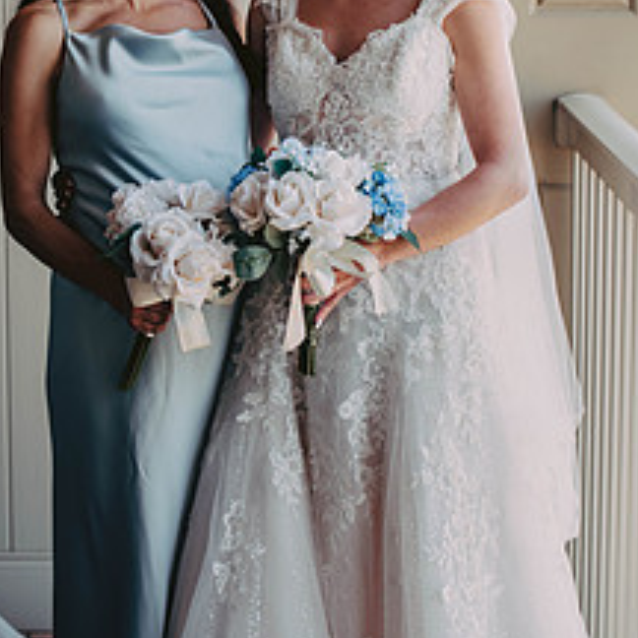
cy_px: 68
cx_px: 287
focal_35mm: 124
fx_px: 2586
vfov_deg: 13.9
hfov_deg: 14.1
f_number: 2.8
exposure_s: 1/320
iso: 320
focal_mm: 70
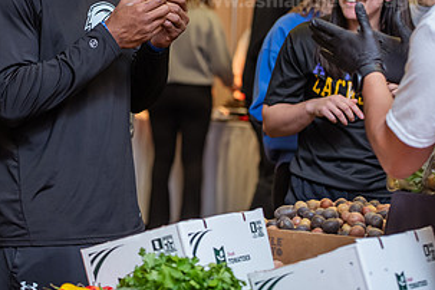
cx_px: 125
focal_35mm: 134
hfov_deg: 15.3
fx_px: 1619
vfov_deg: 10.2
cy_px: 31
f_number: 3.2
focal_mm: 70
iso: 800
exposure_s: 1/200
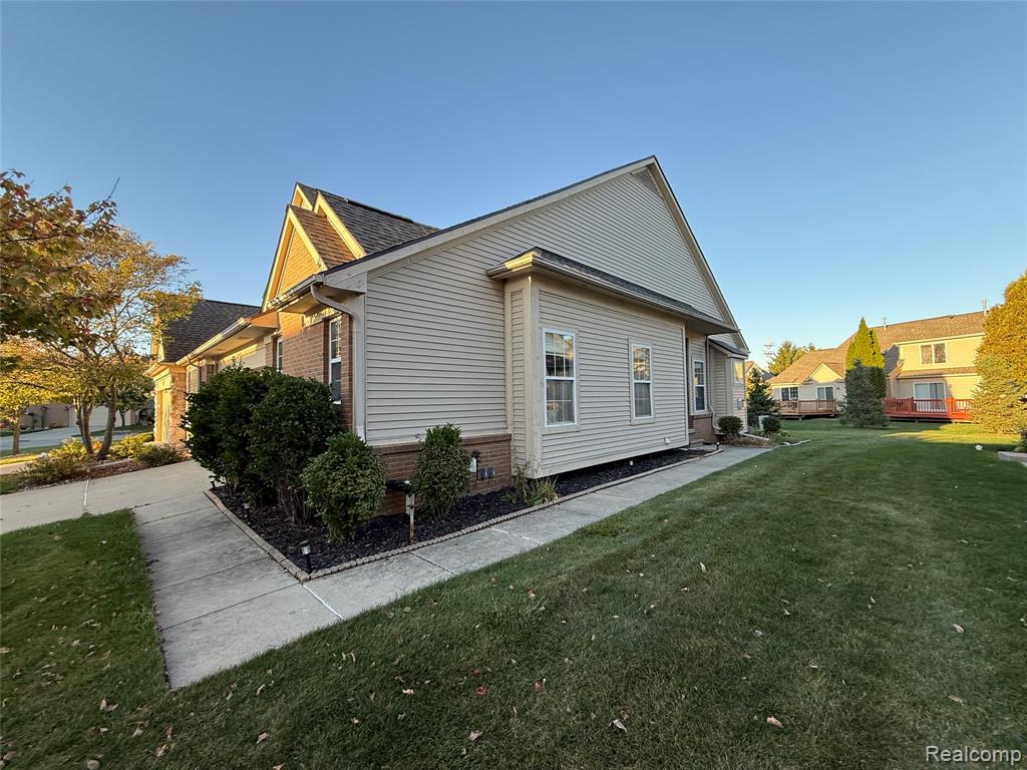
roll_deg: +0.9
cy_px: 385
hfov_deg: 102.1
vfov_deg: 85.7
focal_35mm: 14
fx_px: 415
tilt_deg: +1.4
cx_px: 514
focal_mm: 2.22
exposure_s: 1/250
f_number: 2.2
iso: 64
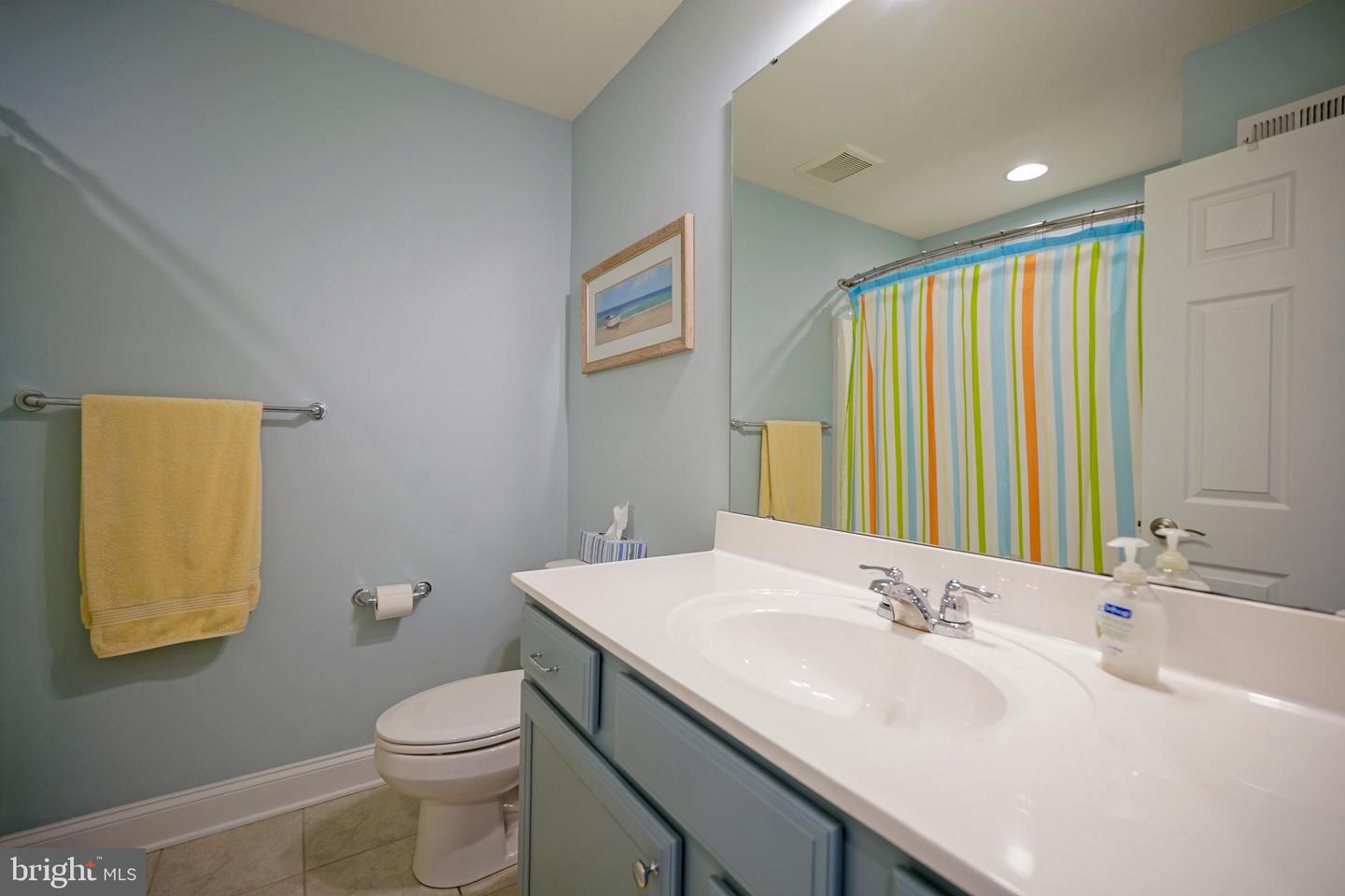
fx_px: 560
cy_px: 448
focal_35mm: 15
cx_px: 672
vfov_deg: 77.3
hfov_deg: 100.4
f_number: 2.8
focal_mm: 10
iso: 250
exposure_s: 1/30
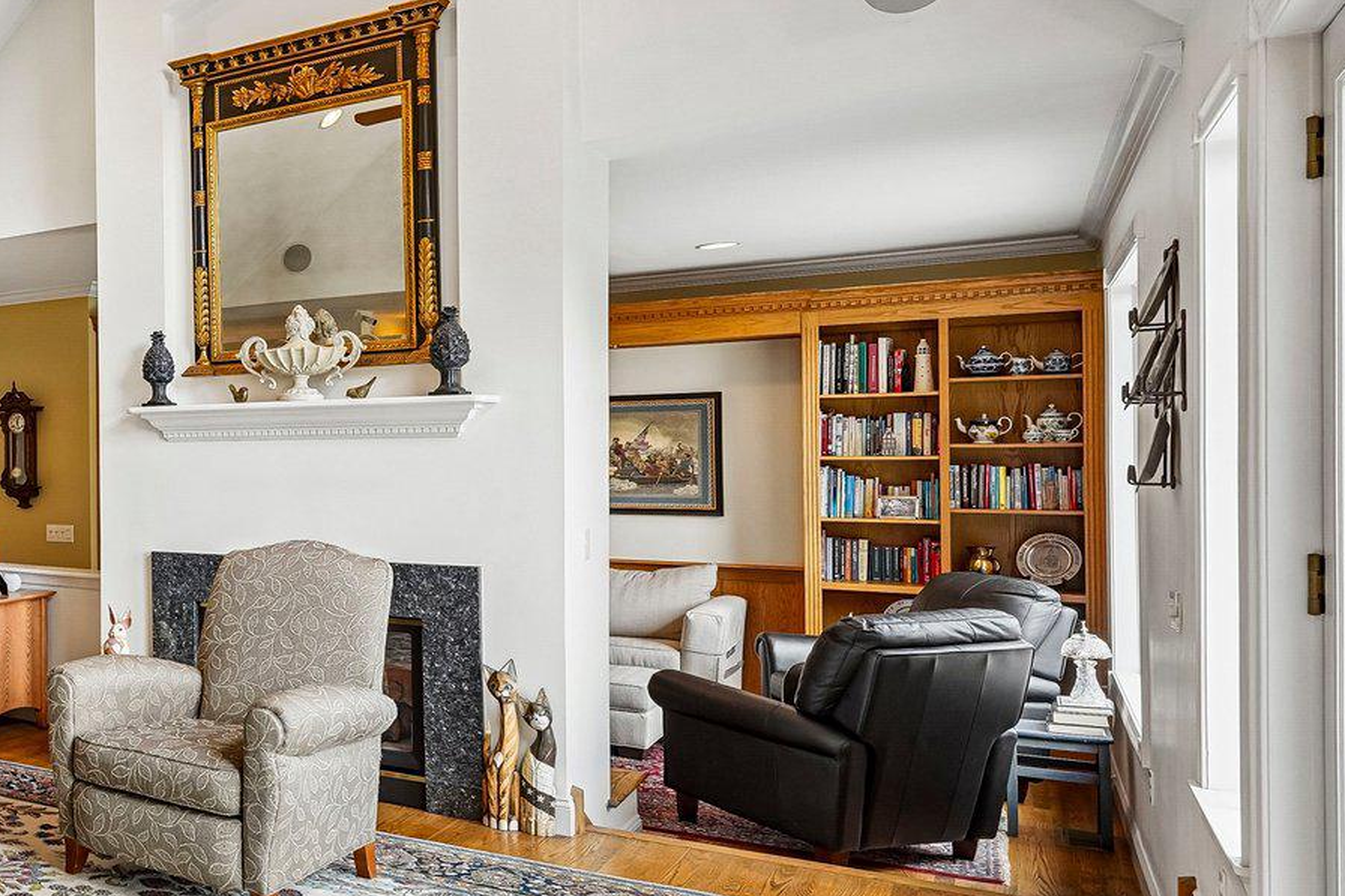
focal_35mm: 32
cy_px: 460
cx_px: -134
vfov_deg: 41.1
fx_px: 1195
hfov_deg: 44.7
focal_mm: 14
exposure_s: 1/80
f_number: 8
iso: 500
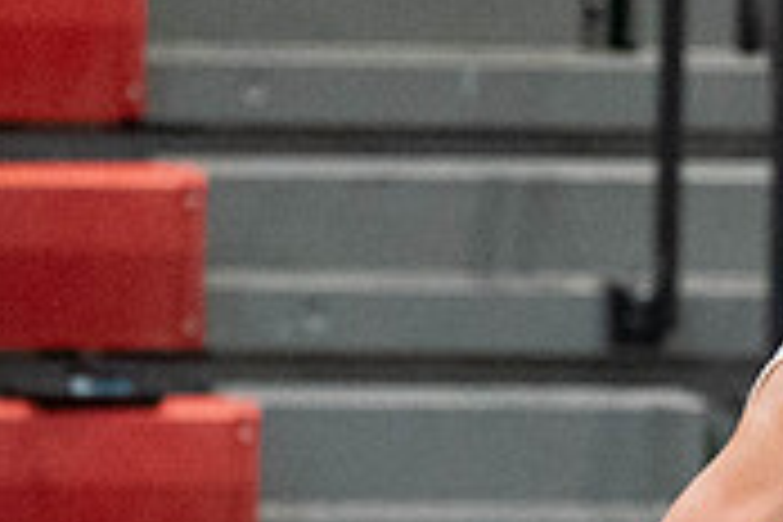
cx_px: 1141
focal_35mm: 1171
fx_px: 25467
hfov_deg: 1.8
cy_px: 613
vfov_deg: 1.2
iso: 4000
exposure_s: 1/1000
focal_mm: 176
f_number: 2.8
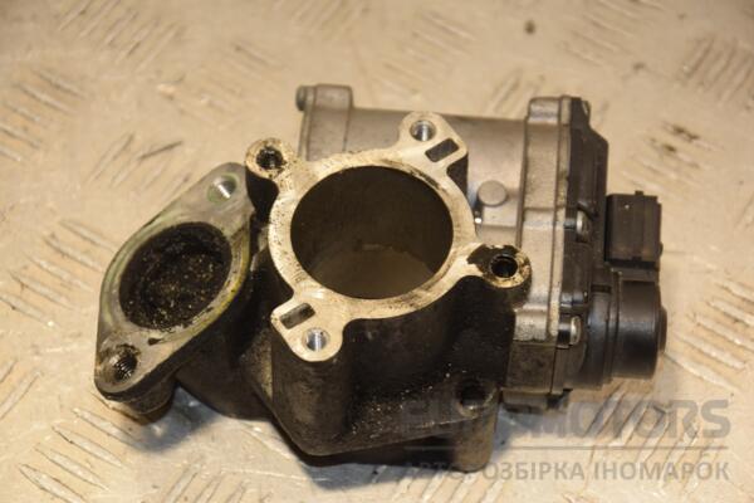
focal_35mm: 120
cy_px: 252
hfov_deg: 17.1
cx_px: 377
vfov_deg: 11.4
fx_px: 2513
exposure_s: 1/160
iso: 800
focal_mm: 80
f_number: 5.3
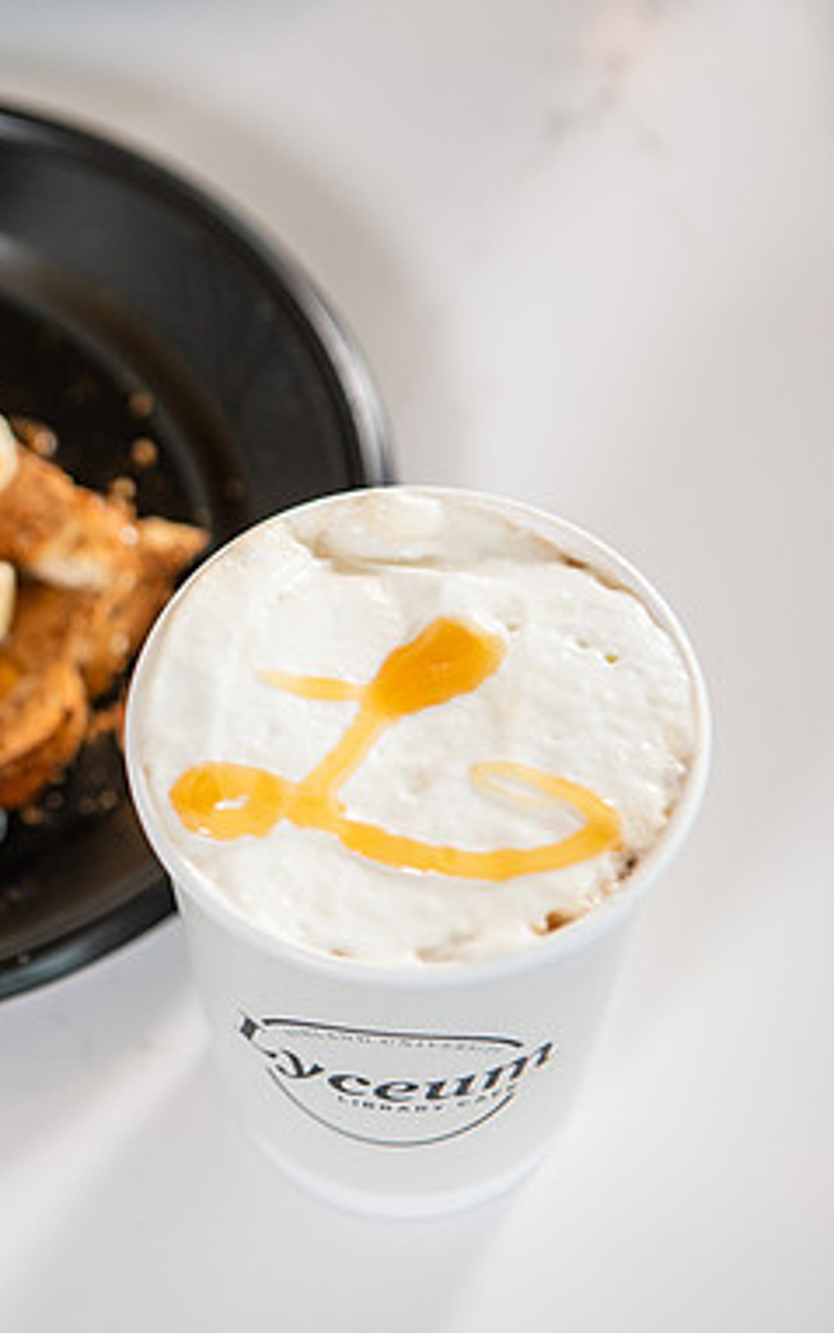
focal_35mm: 96
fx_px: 3489
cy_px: 661
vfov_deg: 21.6
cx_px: -45
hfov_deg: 13.4
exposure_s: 1/200
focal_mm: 62
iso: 400
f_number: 4
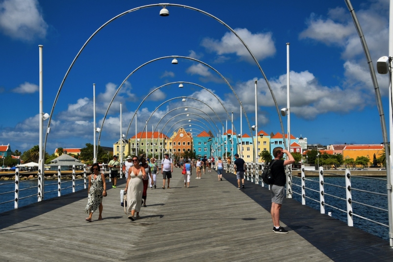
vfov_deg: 31.9
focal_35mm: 42
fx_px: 459
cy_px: 131
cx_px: 196
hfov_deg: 46.4
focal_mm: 28
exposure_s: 1/640
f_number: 16
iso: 400
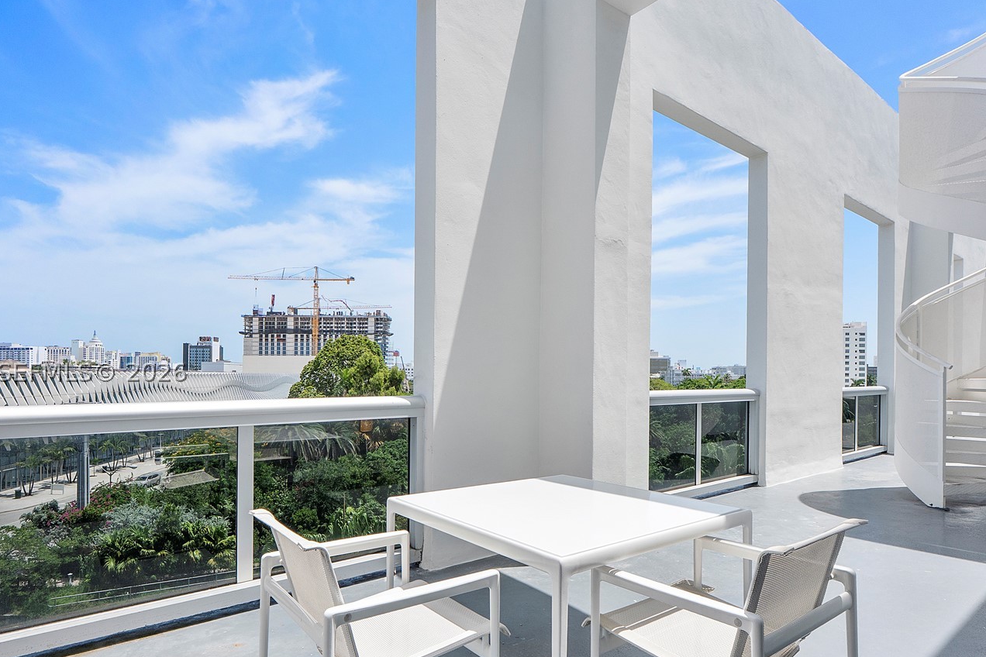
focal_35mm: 20
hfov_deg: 84.0
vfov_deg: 61.7
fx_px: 548
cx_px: 491
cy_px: 371
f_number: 8
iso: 500
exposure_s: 1/1600
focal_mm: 10
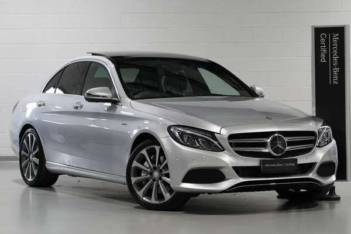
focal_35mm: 105
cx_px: 176
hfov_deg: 19.5
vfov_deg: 13.0
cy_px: 117
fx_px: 1024
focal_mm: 105
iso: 2000
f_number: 5
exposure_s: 1/200
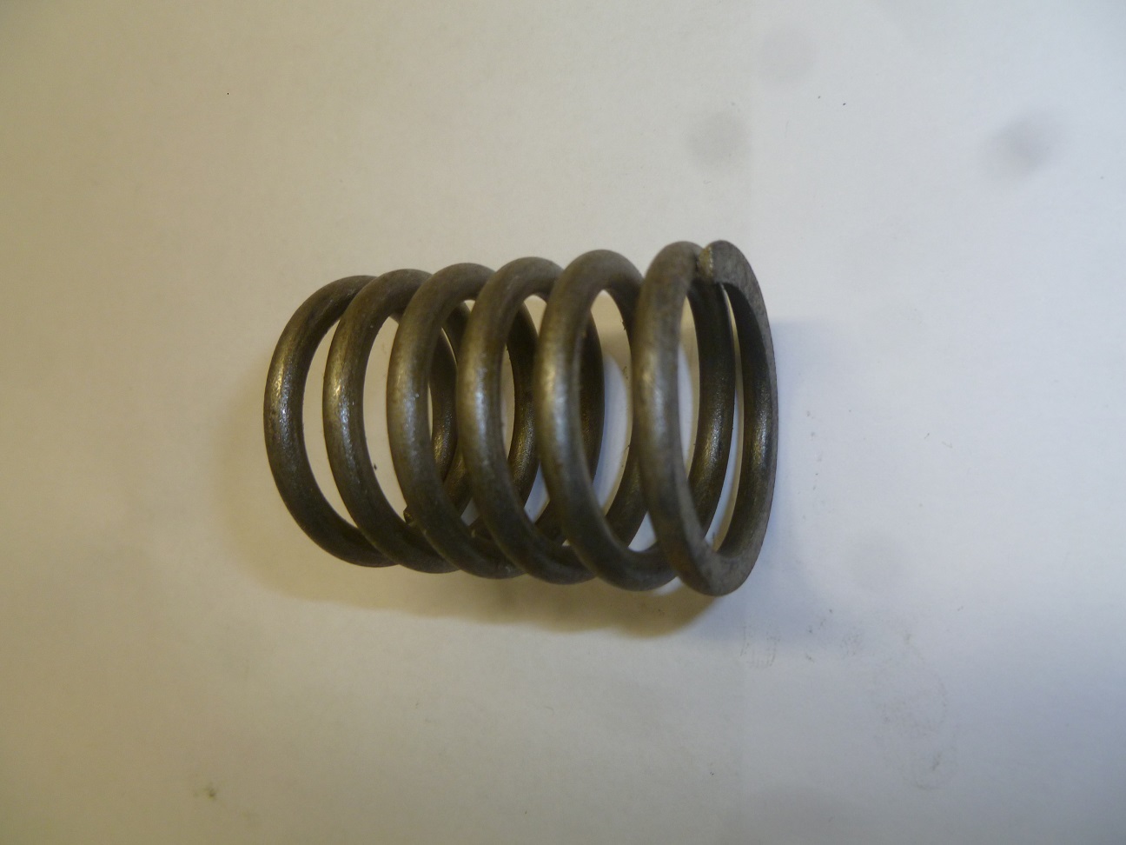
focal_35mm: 28
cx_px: 563
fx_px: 911
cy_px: 422
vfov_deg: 49.7
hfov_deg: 63.4
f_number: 3.3
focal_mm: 5
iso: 125
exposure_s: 1/30
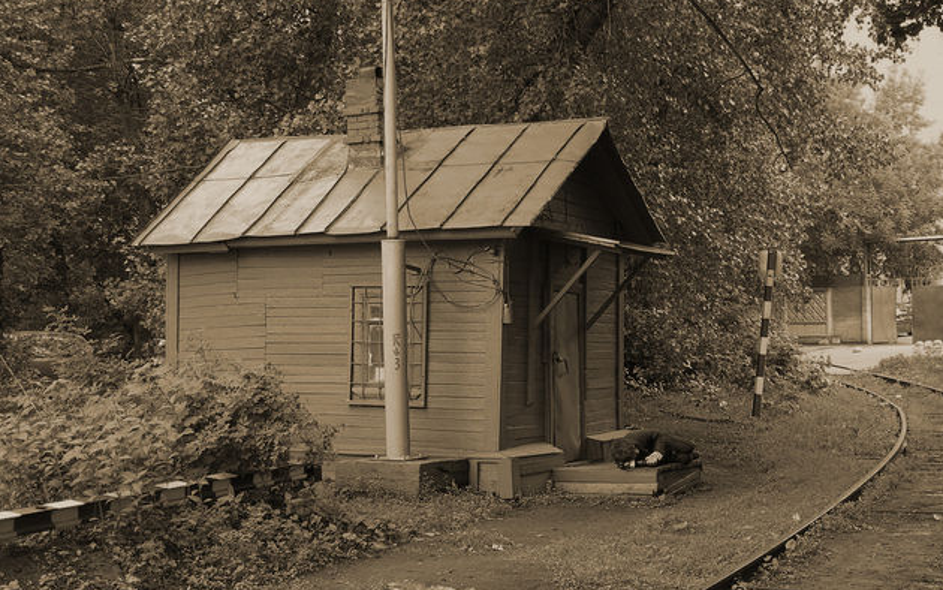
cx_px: 626
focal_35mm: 56
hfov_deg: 35.9
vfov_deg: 23.0
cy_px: 414
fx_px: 1439
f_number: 3.2
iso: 50
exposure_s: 1/53.3
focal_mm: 9.5
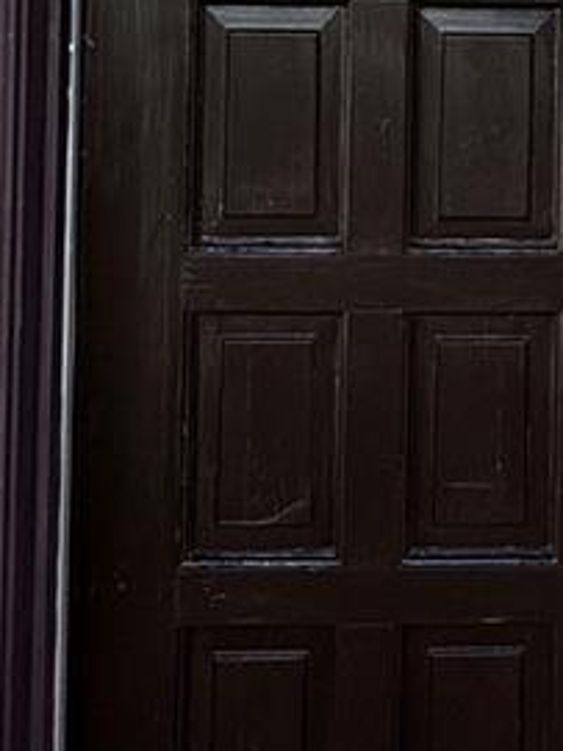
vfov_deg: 27.3
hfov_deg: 21.3
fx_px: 1346
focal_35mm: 62
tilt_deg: +0.8
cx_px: 740
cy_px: -166
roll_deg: -1.6
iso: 50
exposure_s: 1/205
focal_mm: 2.22
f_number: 2.2
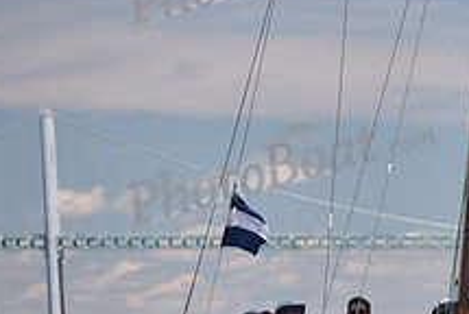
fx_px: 5453
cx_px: 550
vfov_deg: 3.3
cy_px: 252
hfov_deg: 4.9
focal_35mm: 418
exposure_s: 1/1000
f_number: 3.5
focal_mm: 155
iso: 200
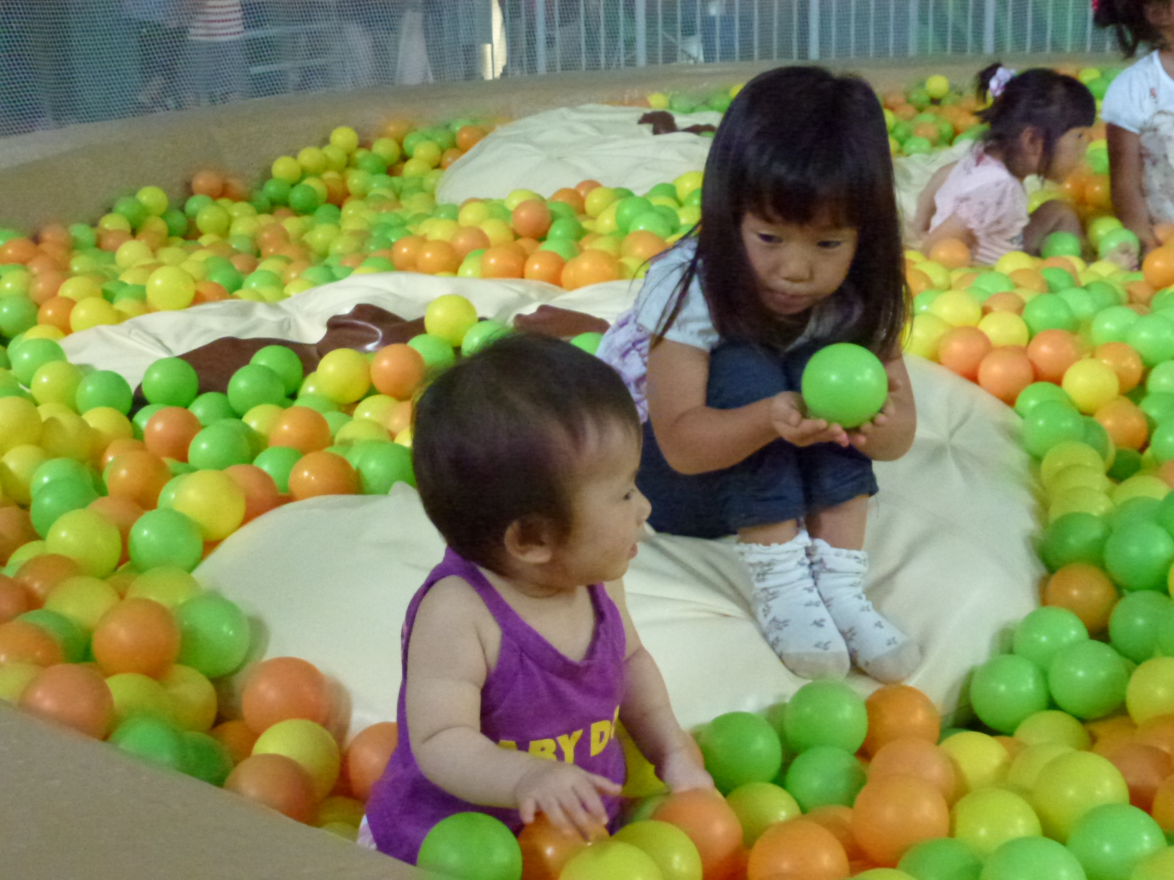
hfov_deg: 36.8
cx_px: 587
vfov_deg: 28.0
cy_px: 440
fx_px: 1764
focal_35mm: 52
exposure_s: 1/100
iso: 1600
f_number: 4.3
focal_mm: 9.4
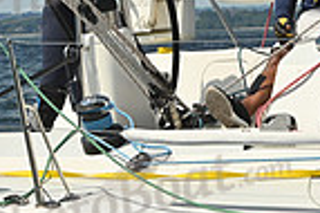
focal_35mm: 345
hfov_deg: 5.9
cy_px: 50
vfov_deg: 4.0
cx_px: 410
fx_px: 3063
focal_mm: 85
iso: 250
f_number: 10
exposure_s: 1/1250
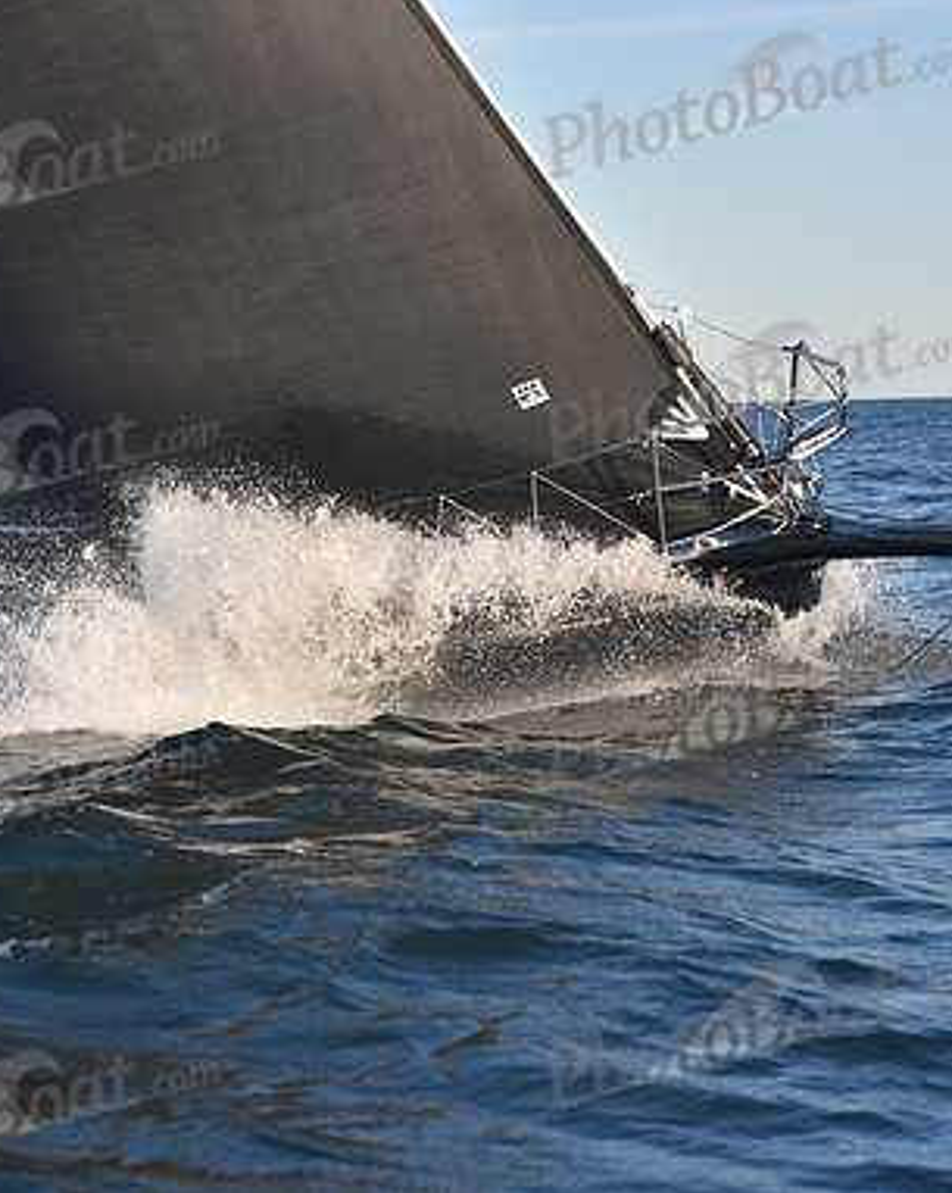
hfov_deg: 14.4
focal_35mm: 107
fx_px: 3773
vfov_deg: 18.0
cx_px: 384
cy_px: 592
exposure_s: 1/800
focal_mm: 75
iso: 400
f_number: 4.5
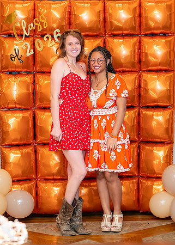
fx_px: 598
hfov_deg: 16.6
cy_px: 123
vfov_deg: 23.2
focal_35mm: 86
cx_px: 92
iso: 1000
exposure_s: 1/400
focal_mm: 50
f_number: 1.2
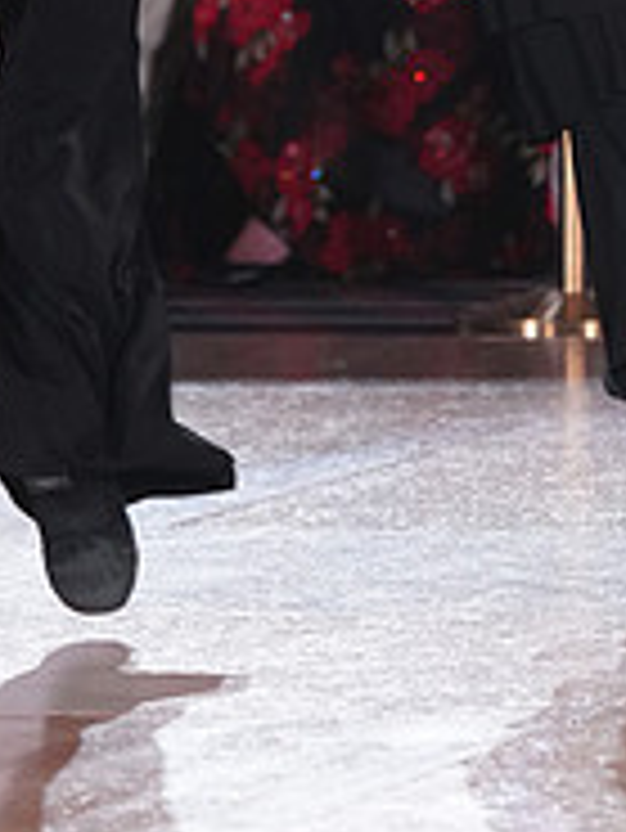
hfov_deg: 3.7
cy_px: -337
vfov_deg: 4.9
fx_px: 9658
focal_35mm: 401
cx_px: 534
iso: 2500
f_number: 4
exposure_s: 1/400
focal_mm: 133
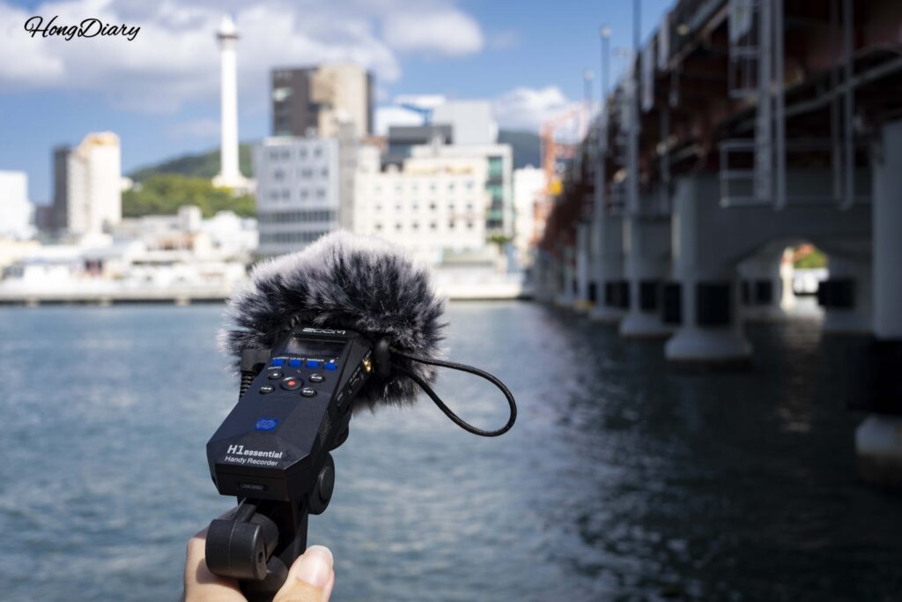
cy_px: 301
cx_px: 451
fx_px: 1178
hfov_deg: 41.9
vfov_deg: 28.7
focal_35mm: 47
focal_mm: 47
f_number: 11
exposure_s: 1/125
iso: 100
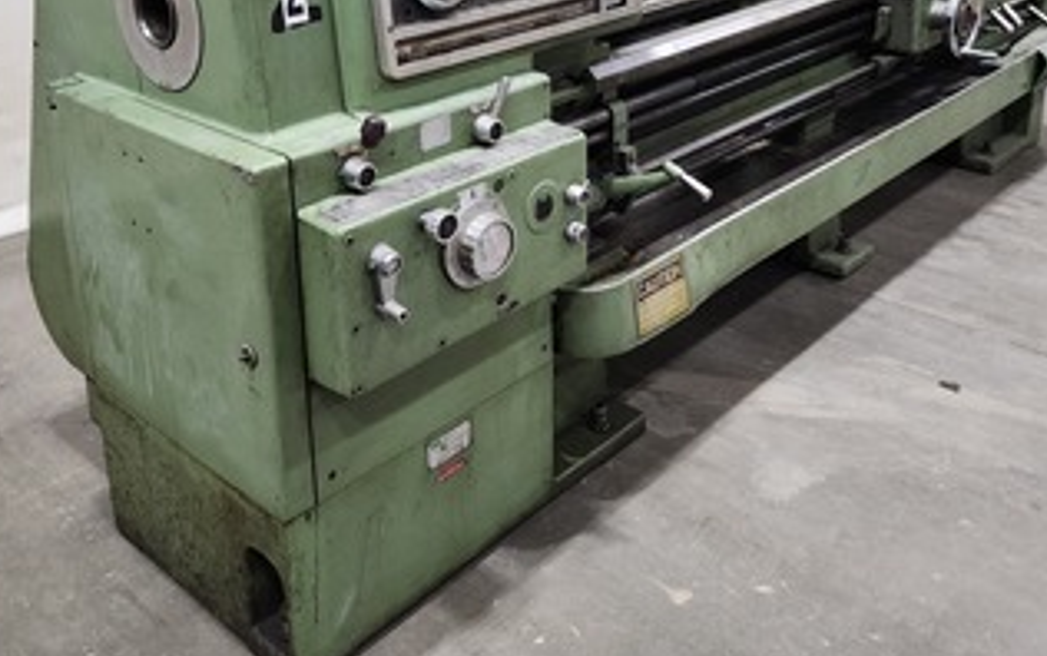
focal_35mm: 37
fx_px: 1057
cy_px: 106
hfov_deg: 52.7
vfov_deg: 33.2
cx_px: 533
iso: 640
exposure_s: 1/60
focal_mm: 6.4
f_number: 1.8
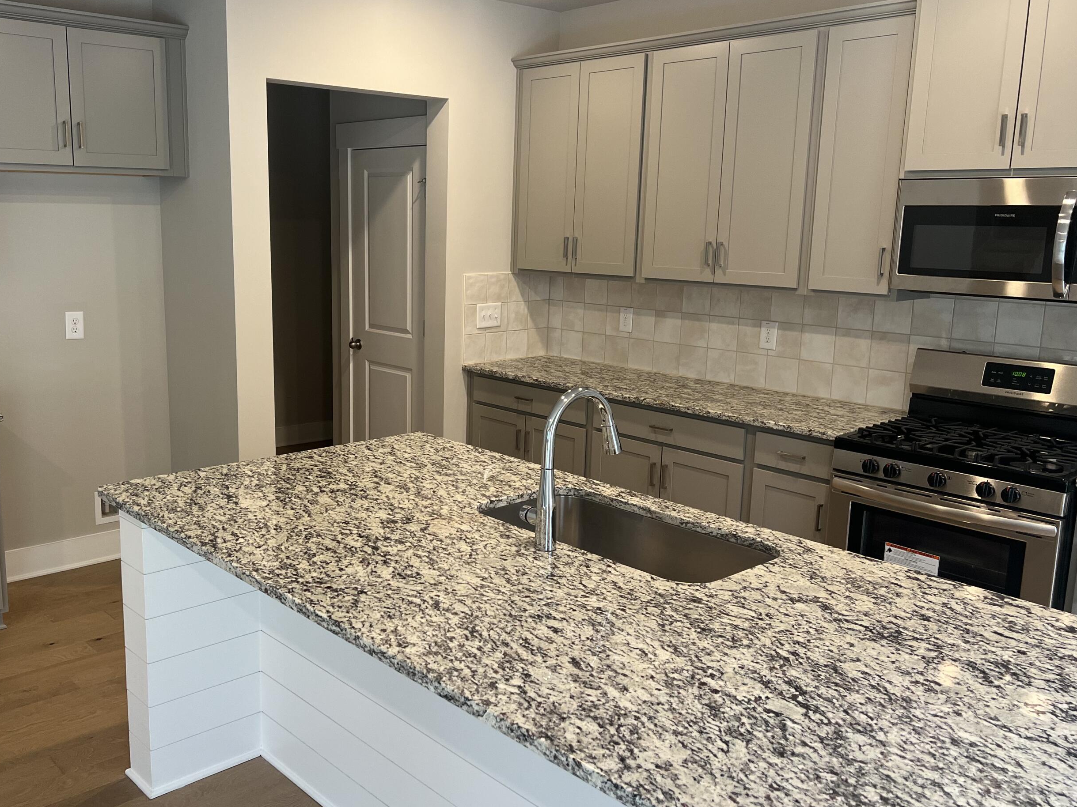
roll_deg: -0.3
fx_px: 996
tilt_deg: -10.5
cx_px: 423
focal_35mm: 32
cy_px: 386
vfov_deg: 44.1
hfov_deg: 56.3
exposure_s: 1/60
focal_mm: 5.7
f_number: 1.5
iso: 80
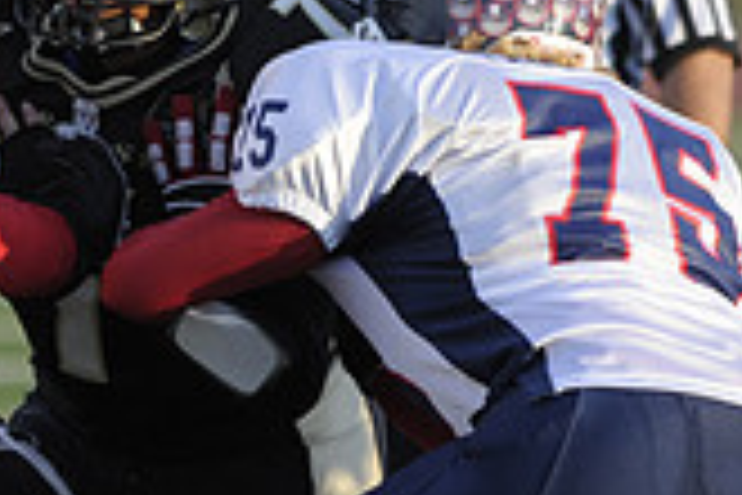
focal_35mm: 1584
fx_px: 32645
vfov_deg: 0.9
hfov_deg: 1.3
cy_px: 184
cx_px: 22
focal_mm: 450
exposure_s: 1/1000
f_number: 6.3
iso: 1100
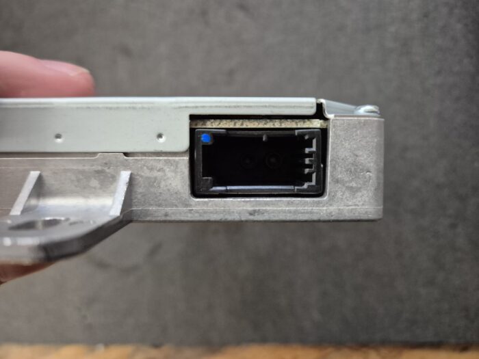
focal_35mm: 23
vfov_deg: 58.9
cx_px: 240
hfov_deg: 73.9
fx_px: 318
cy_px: 180
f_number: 1.8
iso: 1250
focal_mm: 5.4
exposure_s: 1/100
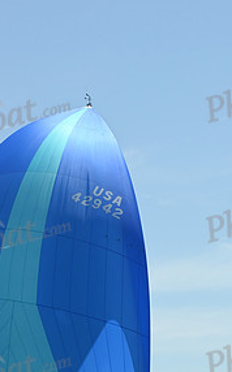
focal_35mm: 176
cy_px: 295
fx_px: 1786
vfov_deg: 11.9
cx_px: 139
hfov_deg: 7.4
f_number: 9
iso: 320
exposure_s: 1/1000
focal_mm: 85
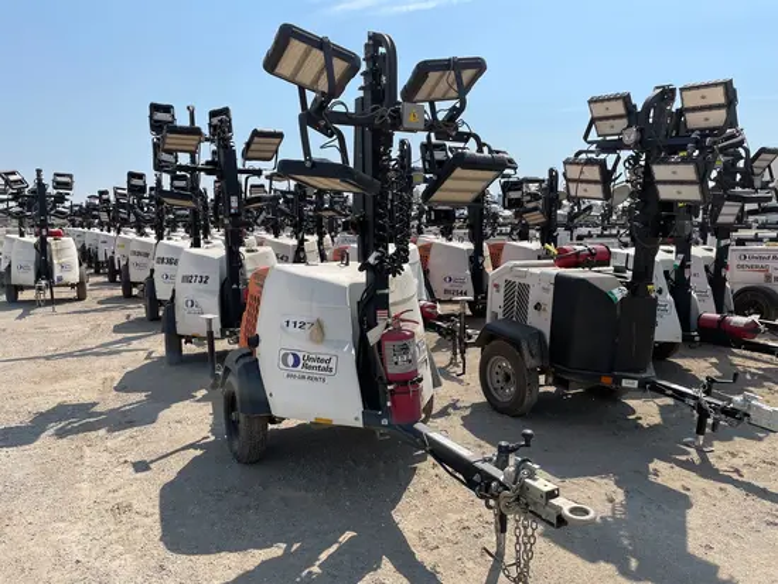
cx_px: 389
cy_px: 292
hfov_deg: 67.3
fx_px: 585
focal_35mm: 26
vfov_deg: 53.1
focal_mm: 4.2
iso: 50
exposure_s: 1/6494
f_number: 1.6
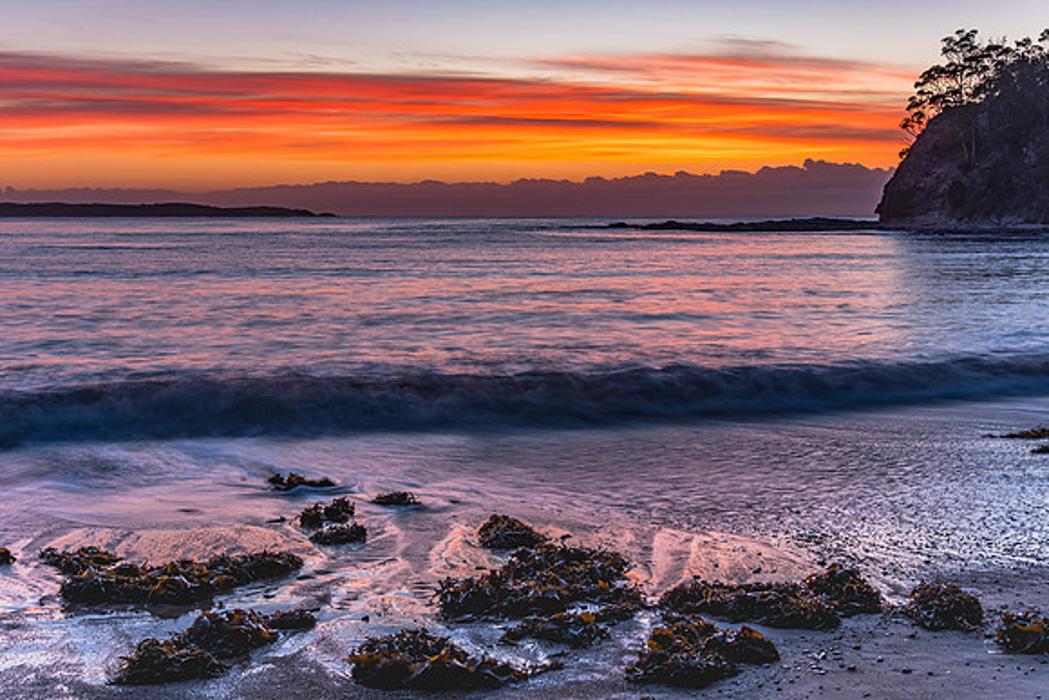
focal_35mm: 44
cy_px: 350
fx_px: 1284
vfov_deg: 30.5
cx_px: 524
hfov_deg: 44.5
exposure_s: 1/1.25
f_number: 10
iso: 50
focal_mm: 29
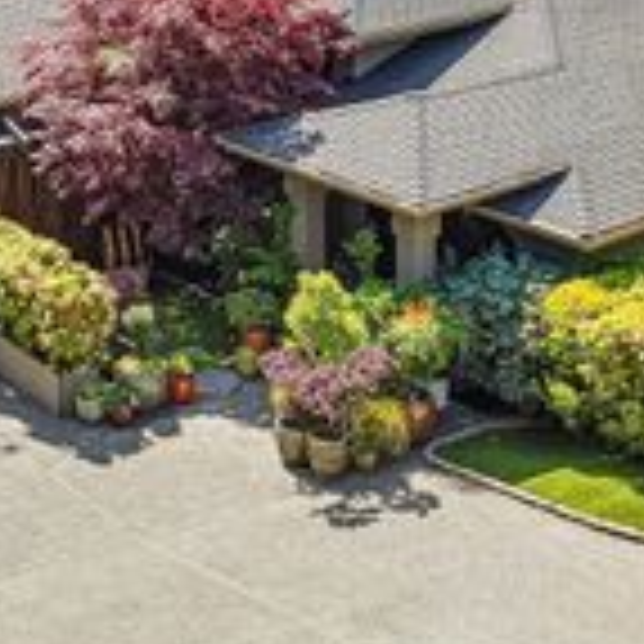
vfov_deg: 21.8
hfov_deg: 23.1
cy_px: -108
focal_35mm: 74
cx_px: 149
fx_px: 1558
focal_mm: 12.29
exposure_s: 1/1600
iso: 190
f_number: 2.8
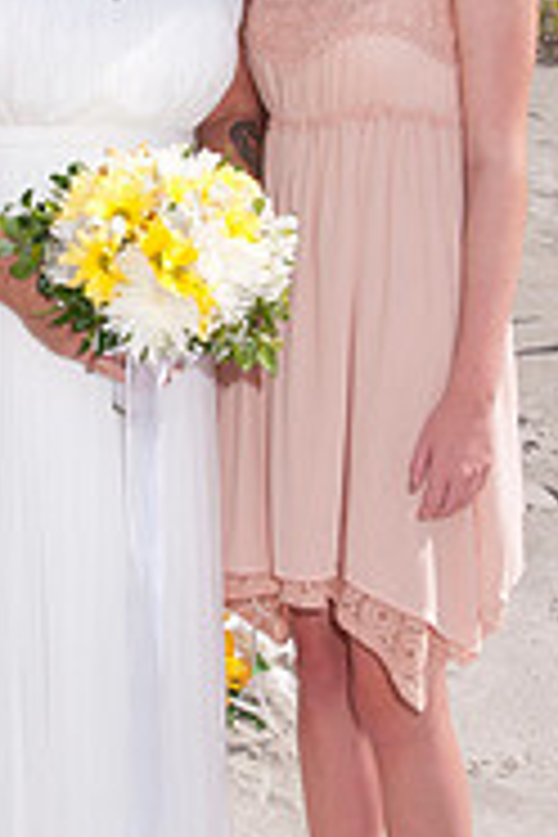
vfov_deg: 23.3
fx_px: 2023
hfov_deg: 15.7
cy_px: 284
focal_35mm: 87
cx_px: 187
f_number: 11
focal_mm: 24
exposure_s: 1/250
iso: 100
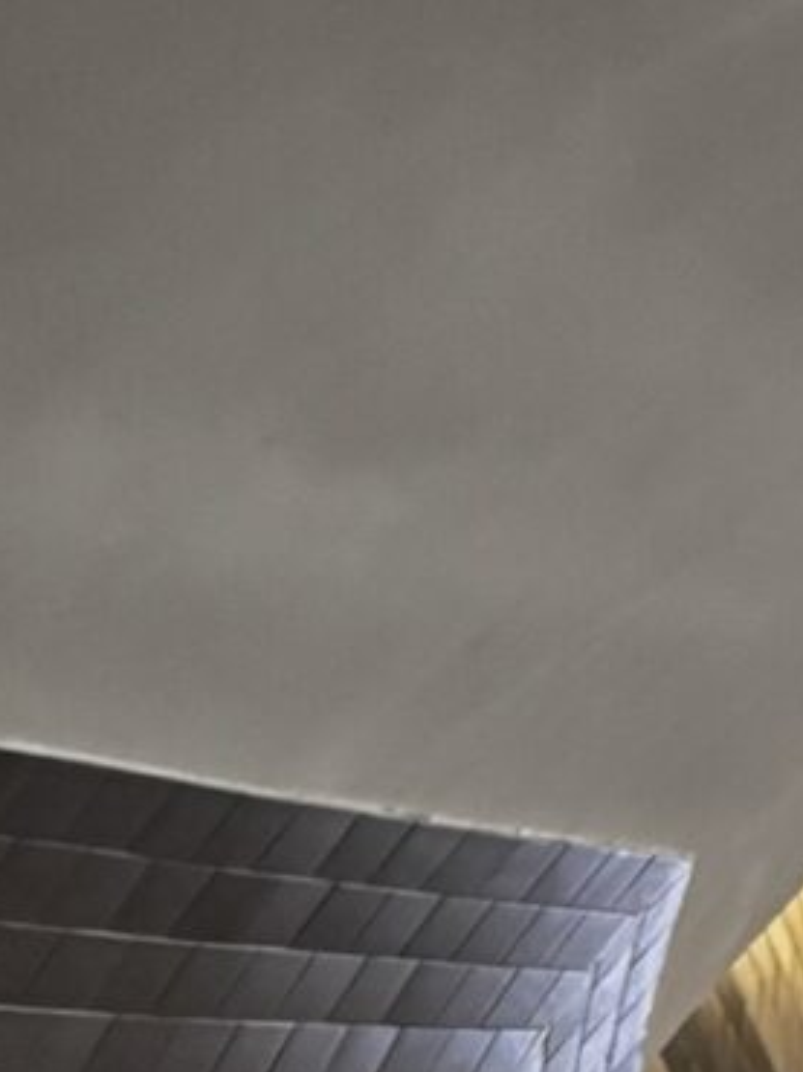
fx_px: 5574
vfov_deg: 9.4
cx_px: 2487
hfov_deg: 7.2
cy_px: 2848
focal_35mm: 180
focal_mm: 5.96
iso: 160
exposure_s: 1/50
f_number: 1.6
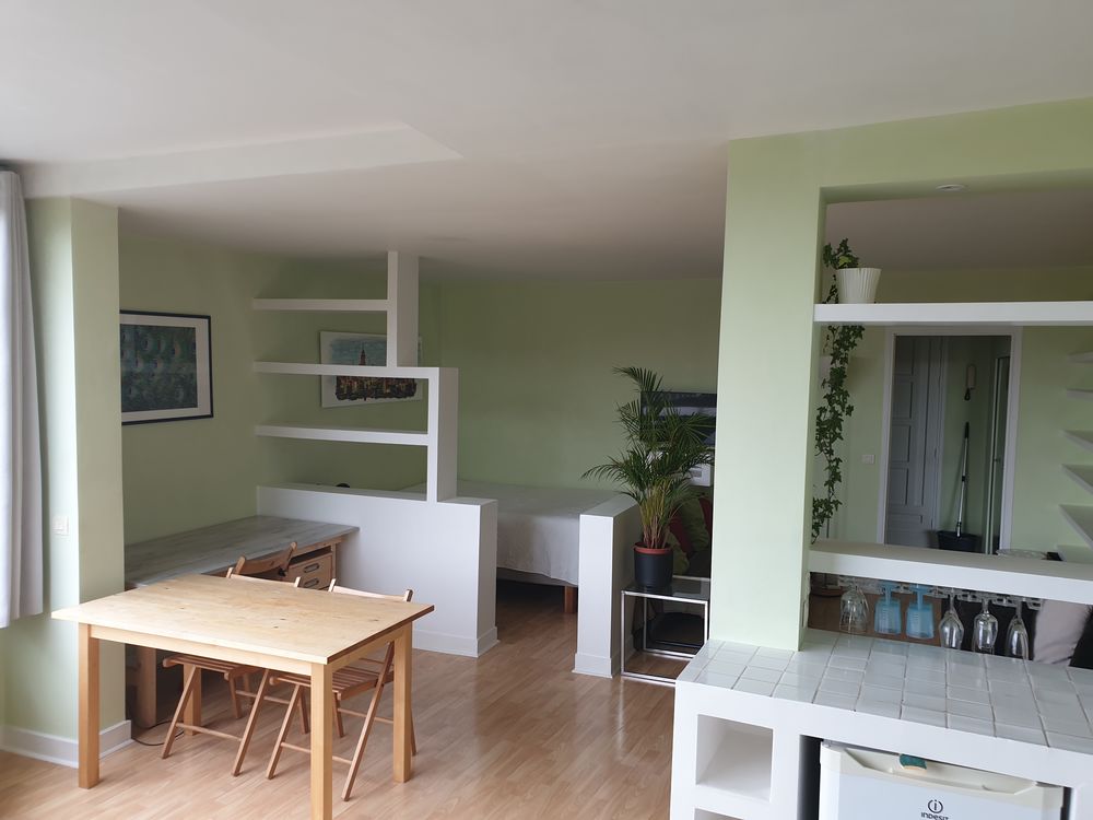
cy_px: 410
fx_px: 821
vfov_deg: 53.1
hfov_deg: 67.3
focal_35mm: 26
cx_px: 546
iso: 50
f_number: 2.4
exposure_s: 1/50
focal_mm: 4.3
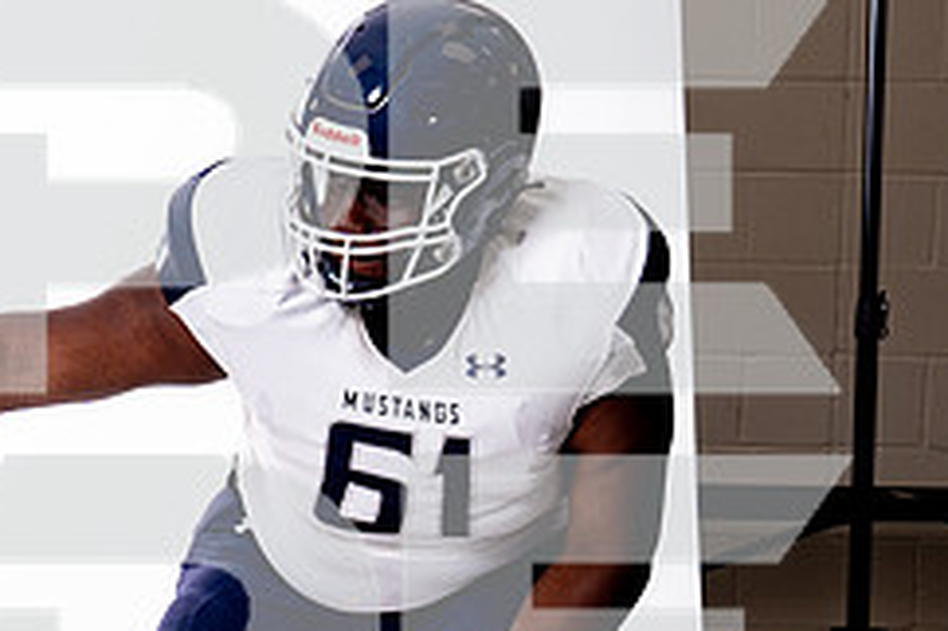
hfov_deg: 10.9
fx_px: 4921
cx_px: -46
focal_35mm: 187
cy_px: 648
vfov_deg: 7.3
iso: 400
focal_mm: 52
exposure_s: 1/250
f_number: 8
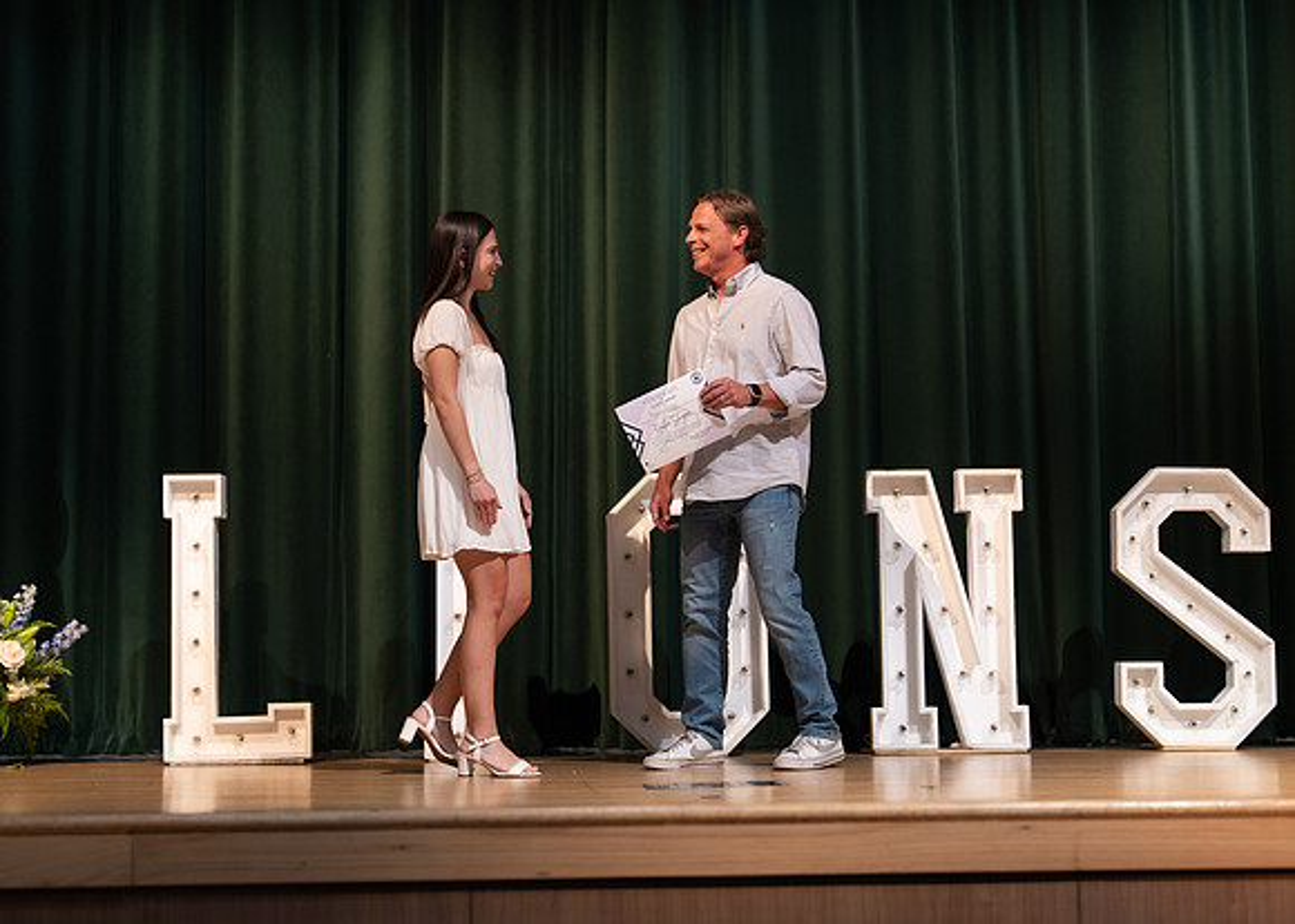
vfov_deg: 24.5
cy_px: 462
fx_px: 2130
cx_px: 686
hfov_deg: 33.8
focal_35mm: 58
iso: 640
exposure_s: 1/320
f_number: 1.2
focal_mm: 50
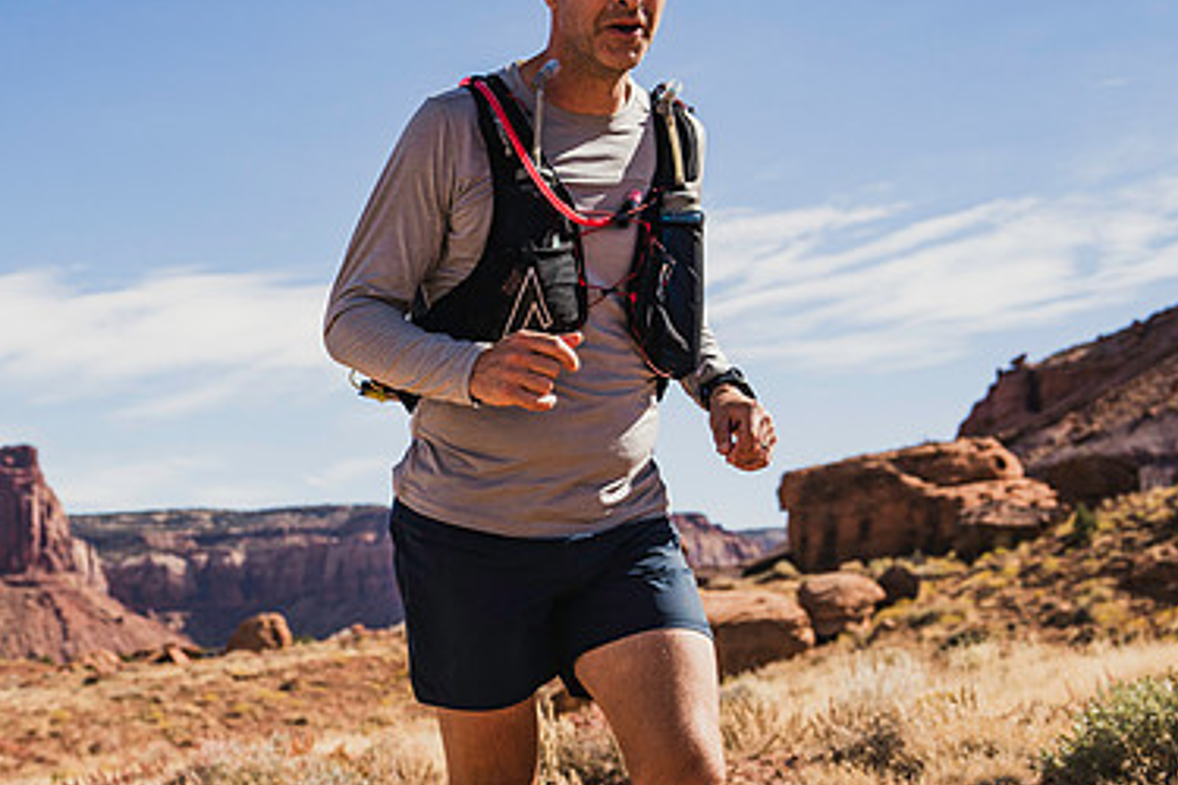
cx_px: 351
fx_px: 2258
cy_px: 530
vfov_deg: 19.7
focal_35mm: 69
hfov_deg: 29.0
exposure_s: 1/2000
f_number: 4.5
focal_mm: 43
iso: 160
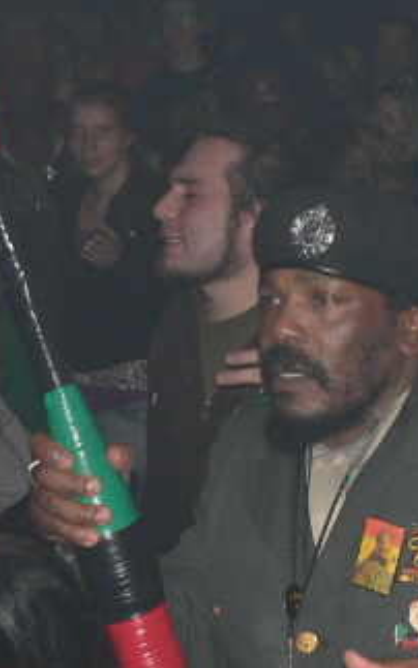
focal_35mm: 66
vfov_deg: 30.8
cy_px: 210
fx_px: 1202
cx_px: 230
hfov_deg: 19.7
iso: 100
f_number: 2.8
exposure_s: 1/60
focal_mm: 6
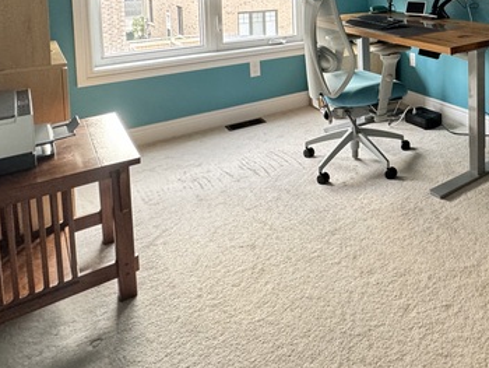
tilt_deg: -4.6
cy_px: 1
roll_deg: +0.3
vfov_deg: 39.2
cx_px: 423
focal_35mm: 32
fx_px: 452
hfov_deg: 51.4
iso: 250
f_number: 2.2
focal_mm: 2.22
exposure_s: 1/60
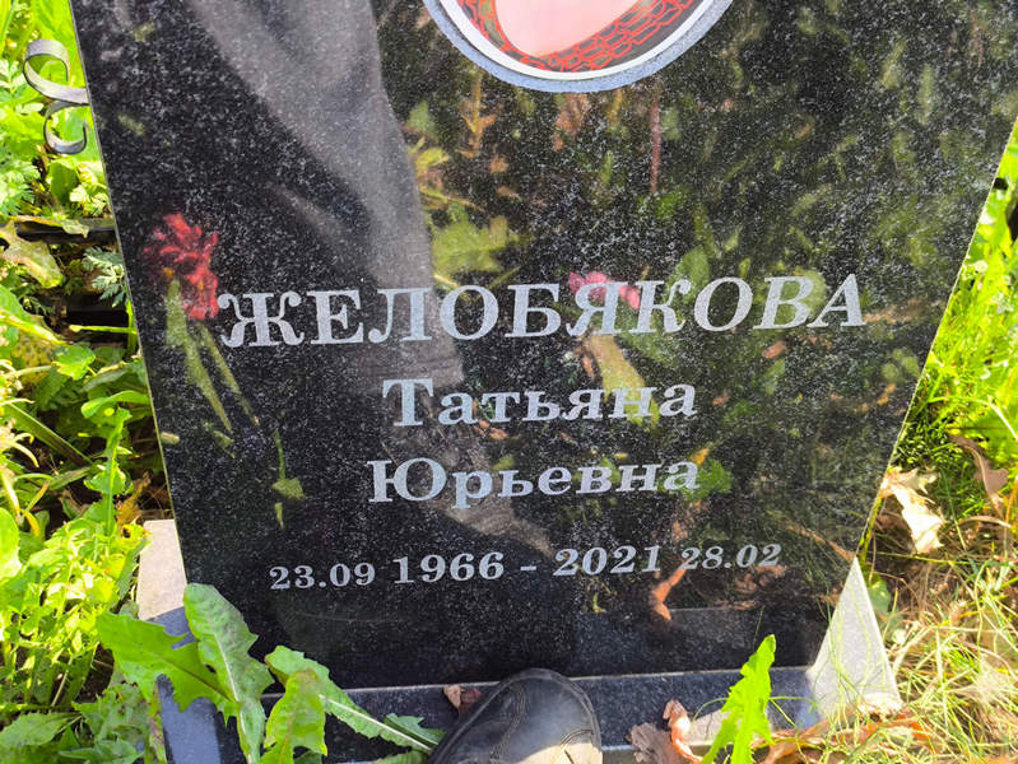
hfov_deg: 38.2
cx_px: 509
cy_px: 382
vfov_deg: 29.1
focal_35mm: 50
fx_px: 1471
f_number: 1.7
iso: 50
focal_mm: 4.71
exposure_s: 1/168
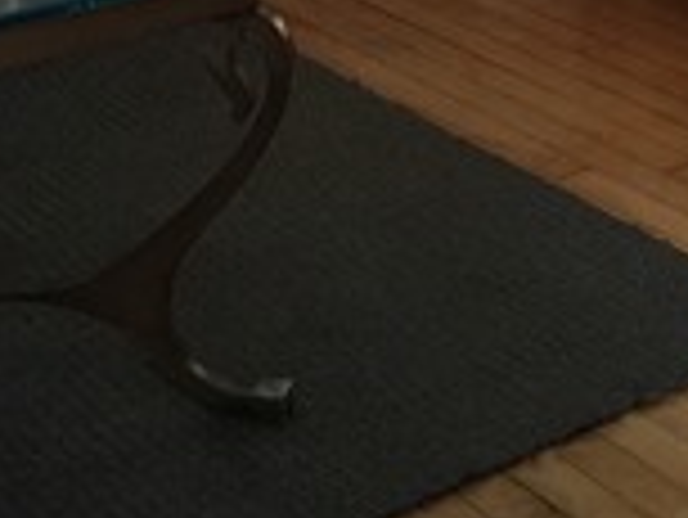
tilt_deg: -7.3
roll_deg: +1.8
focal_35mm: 121
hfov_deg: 16.1
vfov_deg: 11.2
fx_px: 2407
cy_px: -482
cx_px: 603
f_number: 2.2
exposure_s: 1/15
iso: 80
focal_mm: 4.15
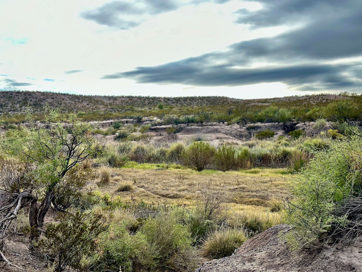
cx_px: 181
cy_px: 136
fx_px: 502
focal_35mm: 48
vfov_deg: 30.3
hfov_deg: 39.7
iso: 64
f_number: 1.78
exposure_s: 1/1323
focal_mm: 6.86
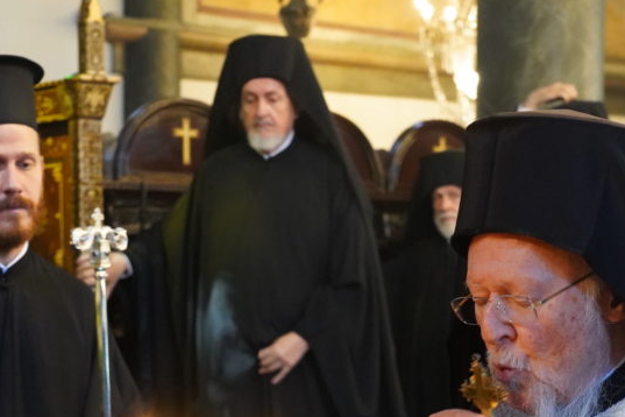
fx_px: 1423
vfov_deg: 16.4
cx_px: 338
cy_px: 383
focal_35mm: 82
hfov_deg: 24.8
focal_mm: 43
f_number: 5
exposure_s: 1/80
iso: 10000
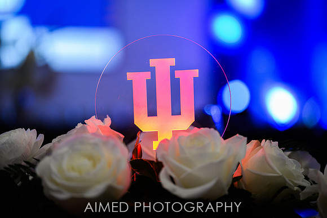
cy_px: 109
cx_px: 164
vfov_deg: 12.9
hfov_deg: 19.3
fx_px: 962
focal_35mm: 106
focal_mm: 105
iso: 2500
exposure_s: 1/125
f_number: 3
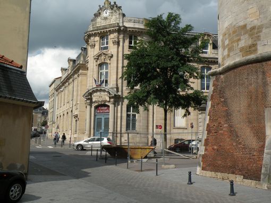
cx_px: 136
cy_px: 102
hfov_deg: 44.8
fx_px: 329
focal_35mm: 42
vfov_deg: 34.4
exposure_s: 1/316
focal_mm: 7.4
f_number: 6.3
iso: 64
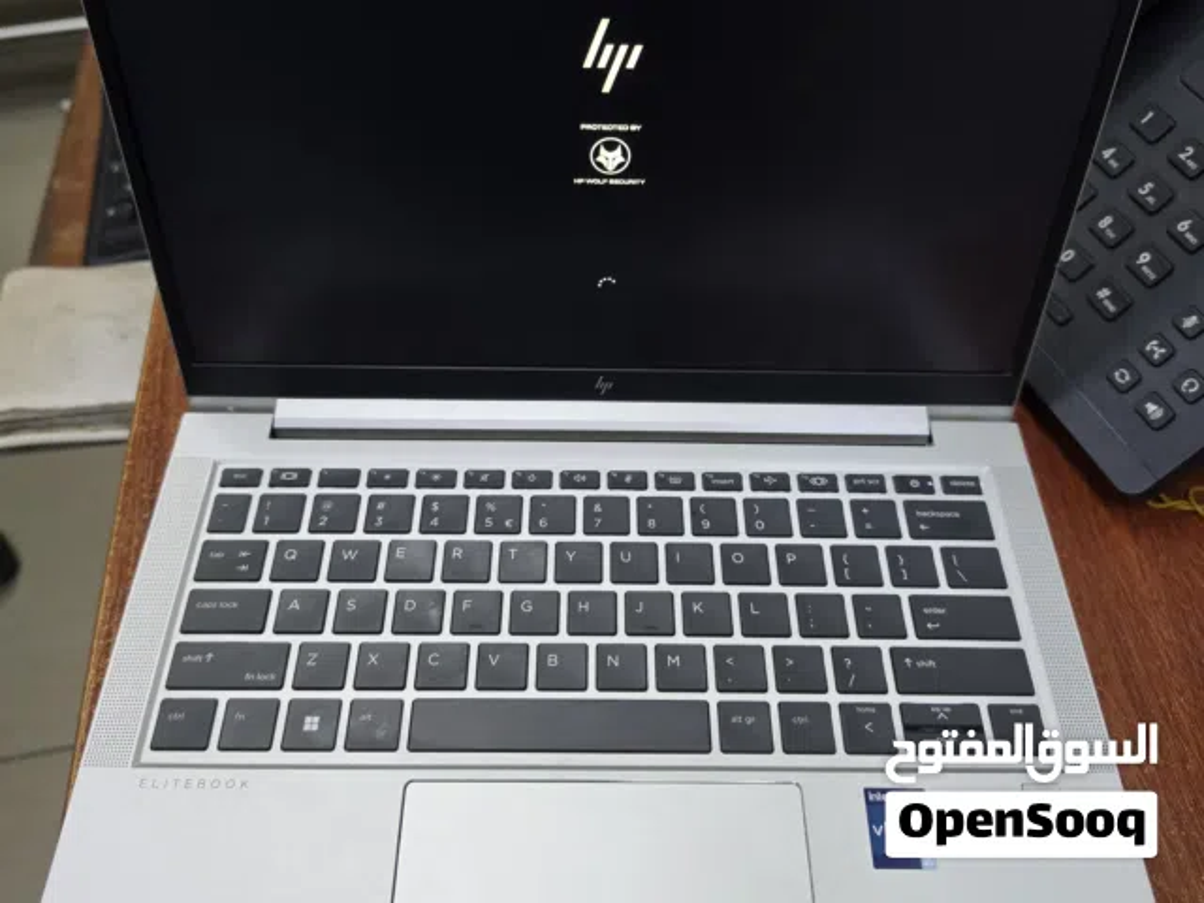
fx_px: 800
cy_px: 452
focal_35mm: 23
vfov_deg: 58.9
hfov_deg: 73.9
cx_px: 602
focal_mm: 6.5
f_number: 1.4
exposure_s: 1/101
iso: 250
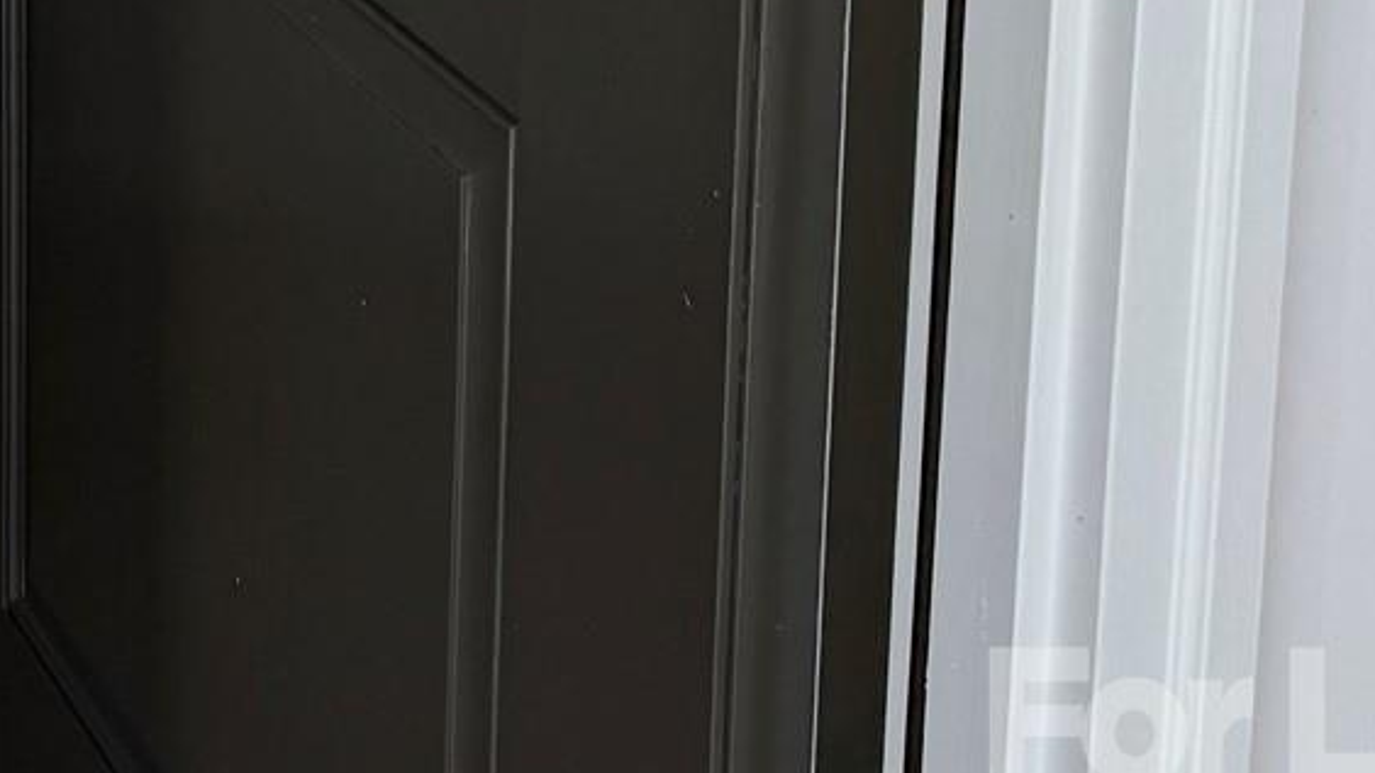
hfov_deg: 20.0
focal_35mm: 95
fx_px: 3463
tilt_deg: -9.3
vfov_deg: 11.5
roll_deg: +0.9
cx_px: -570
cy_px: -768
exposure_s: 1/773
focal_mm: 6.76
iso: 80
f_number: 1.78
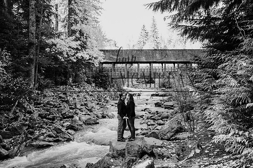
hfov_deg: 53.1
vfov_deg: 36.9
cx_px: 126
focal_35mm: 36
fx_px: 253
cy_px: 84
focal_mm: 35
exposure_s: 1/500
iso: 400
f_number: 1.8
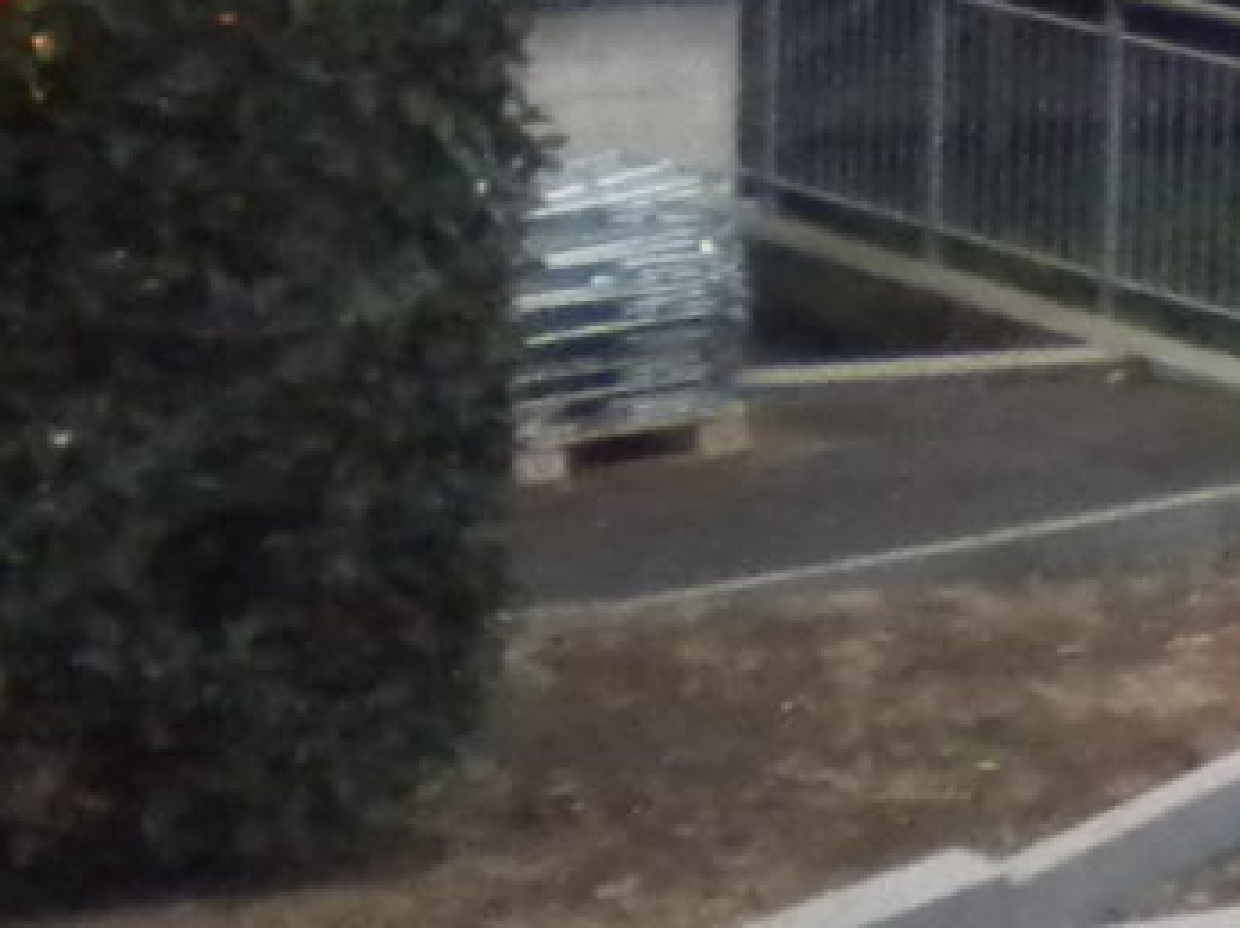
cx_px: 3179
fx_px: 9271
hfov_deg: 7.1
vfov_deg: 5.7
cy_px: -534
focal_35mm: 259
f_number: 3.1
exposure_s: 1/210
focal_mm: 6.3
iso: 400
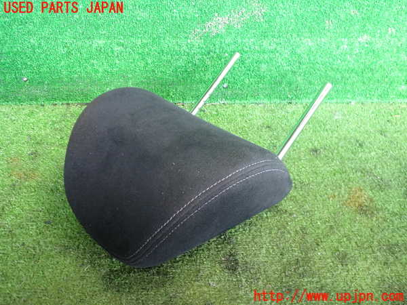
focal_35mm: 30
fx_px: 353
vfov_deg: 46.8
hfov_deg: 60.0
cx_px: 204
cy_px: 152
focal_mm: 5.4
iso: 400
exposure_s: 1/30
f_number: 2.3
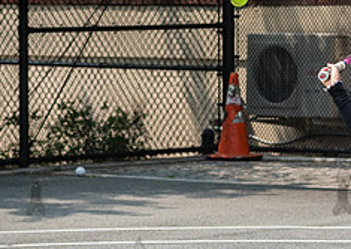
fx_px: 3483
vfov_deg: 4.1
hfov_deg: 5.7
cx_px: 487
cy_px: 145
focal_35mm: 350
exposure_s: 1/1600
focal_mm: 92
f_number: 4.5
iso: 200
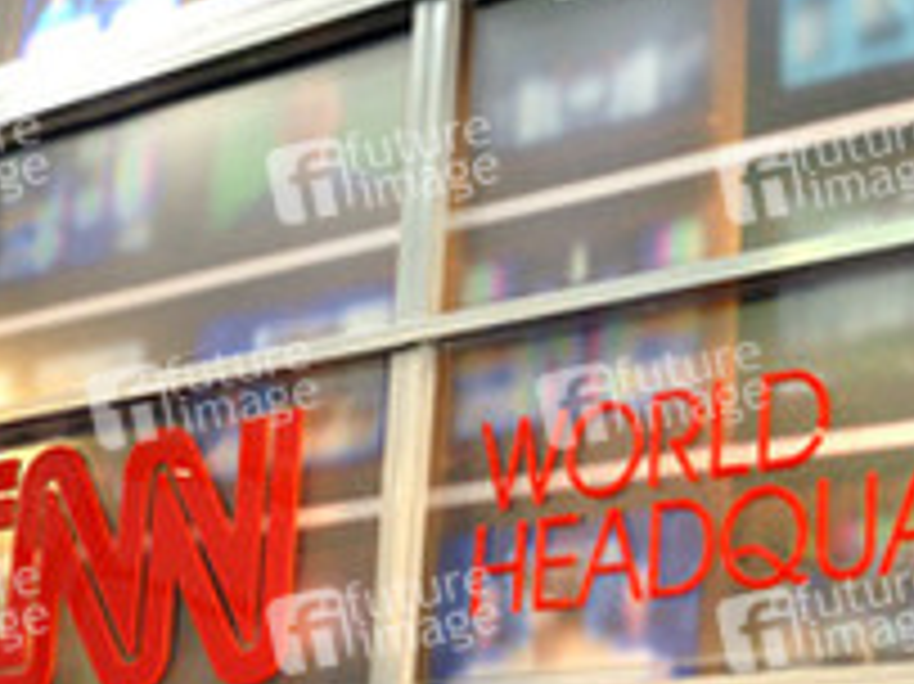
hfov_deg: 24.1
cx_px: 711
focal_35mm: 80
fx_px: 2113
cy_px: 508
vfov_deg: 18.3
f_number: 5
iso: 1000
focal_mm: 25
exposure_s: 1/100
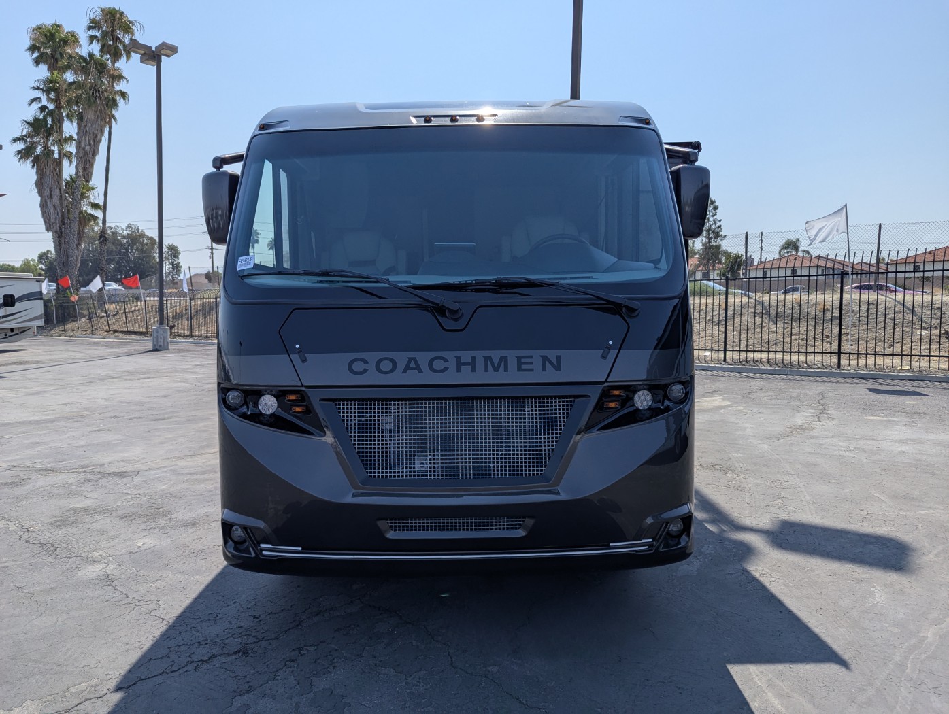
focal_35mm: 24
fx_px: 659
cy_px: 357
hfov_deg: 71.5
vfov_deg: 56.9
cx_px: 474
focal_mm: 6.81
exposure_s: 1/3534
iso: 46
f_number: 1.85
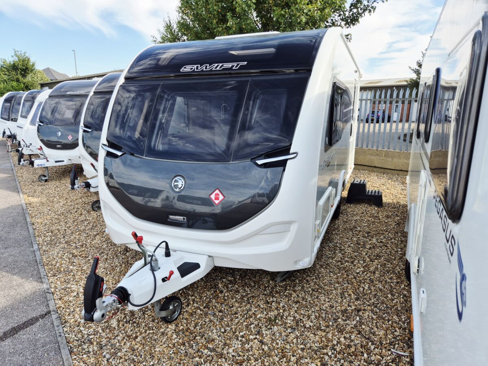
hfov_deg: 73.9
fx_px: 324
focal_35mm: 23
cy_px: 183
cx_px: 244
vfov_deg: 58.9
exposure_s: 1/909
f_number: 1.8
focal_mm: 5.4
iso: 25
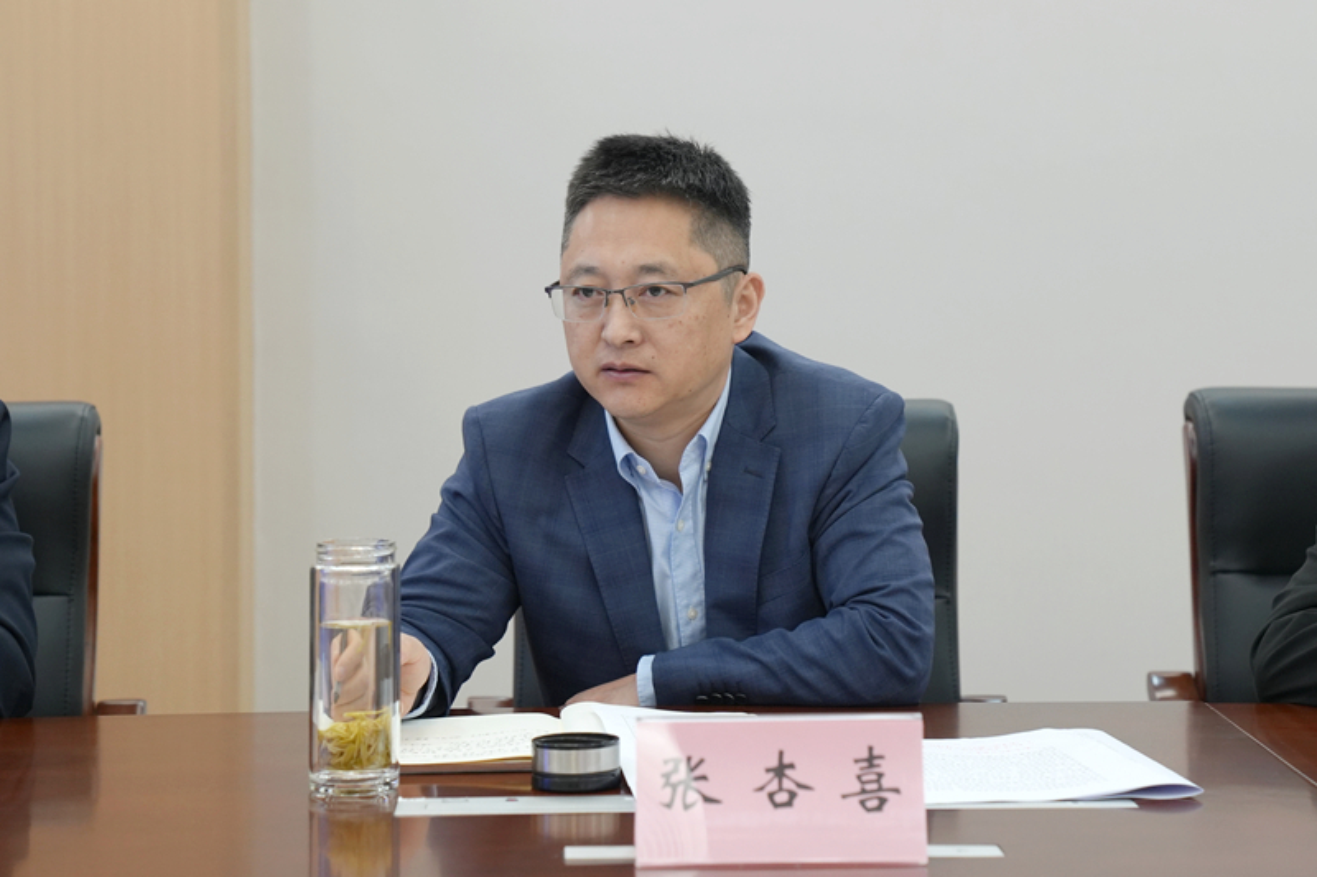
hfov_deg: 28.8
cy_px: 438
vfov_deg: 19.4
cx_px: 658
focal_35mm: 70
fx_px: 2560
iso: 1000
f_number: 4
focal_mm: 70
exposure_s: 1/160
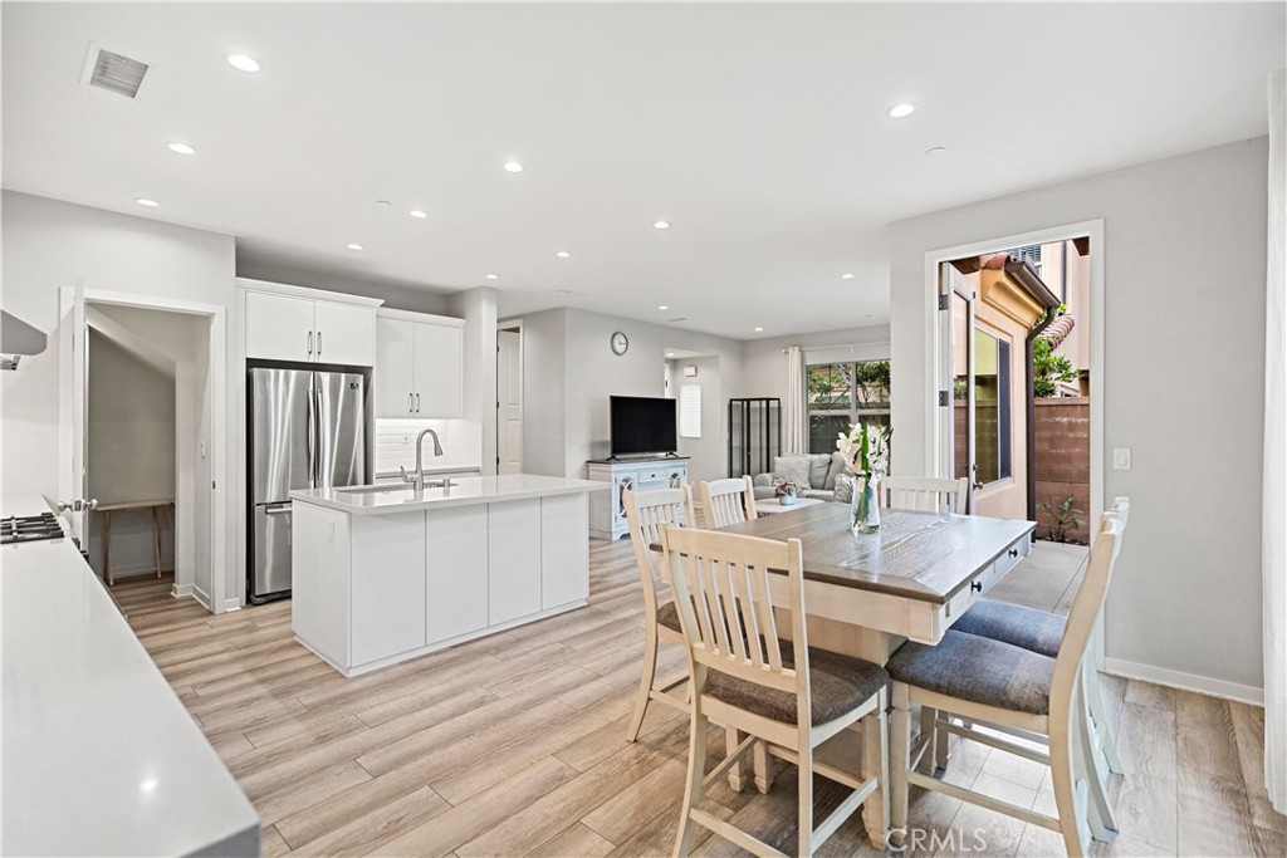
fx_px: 572
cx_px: 644
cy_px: 429
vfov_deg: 73.8
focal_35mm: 16
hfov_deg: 96.7
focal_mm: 16
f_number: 2.8
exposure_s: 1/10
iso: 400
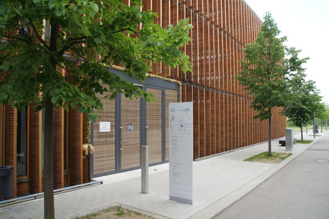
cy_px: 110
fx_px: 247
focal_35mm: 27
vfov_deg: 47.9
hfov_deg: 67.4
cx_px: 164
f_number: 5
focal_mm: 18
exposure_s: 1/60
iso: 100
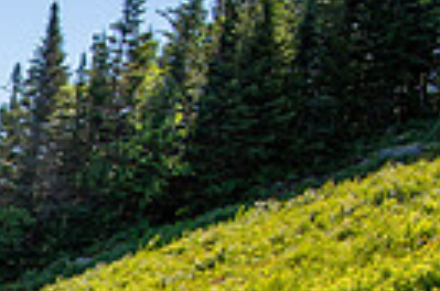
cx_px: -347
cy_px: 499
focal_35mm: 70
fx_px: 854
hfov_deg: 20.5
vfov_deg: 16.6
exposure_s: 1/500
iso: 100
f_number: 5
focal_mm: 16
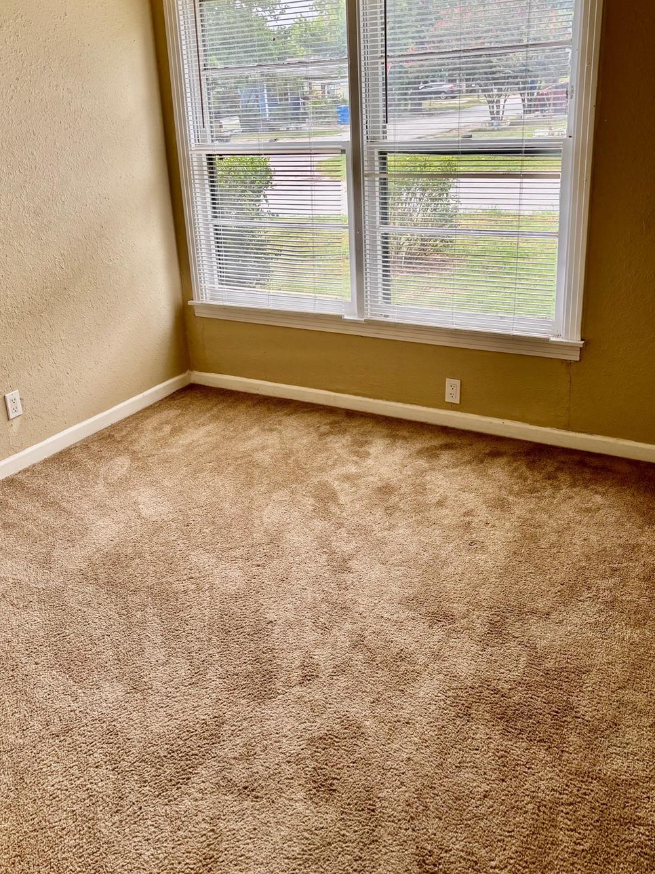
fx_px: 782
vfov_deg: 58.0
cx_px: 309
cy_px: 365
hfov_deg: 45.4
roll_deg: +0.1
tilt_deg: -21.2
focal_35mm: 31
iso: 40
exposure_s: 1/230
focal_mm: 5.96
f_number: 1.6
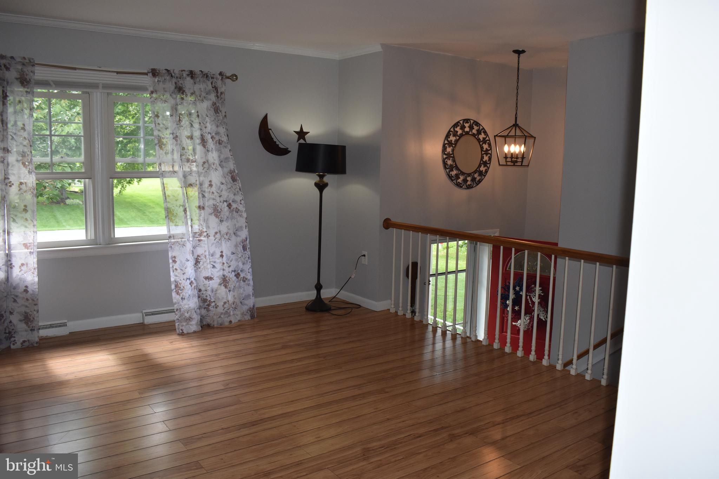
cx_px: 360
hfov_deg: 61.9
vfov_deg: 43.6
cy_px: 240
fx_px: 599
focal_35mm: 30
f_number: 5.6
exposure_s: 1/125
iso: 640
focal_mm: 20
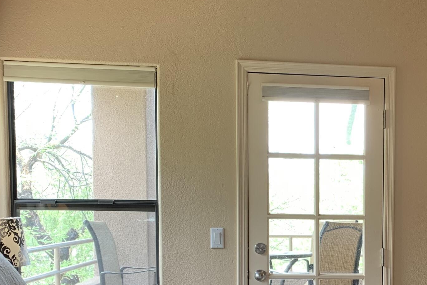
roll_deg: -1.2
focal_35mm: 59
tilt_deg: -4.3
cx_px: 377
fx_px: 700
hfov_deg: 32.4
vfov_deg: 22.4
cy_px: 261
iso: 50
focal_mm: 4.25
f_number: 1.8
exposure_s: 1/60
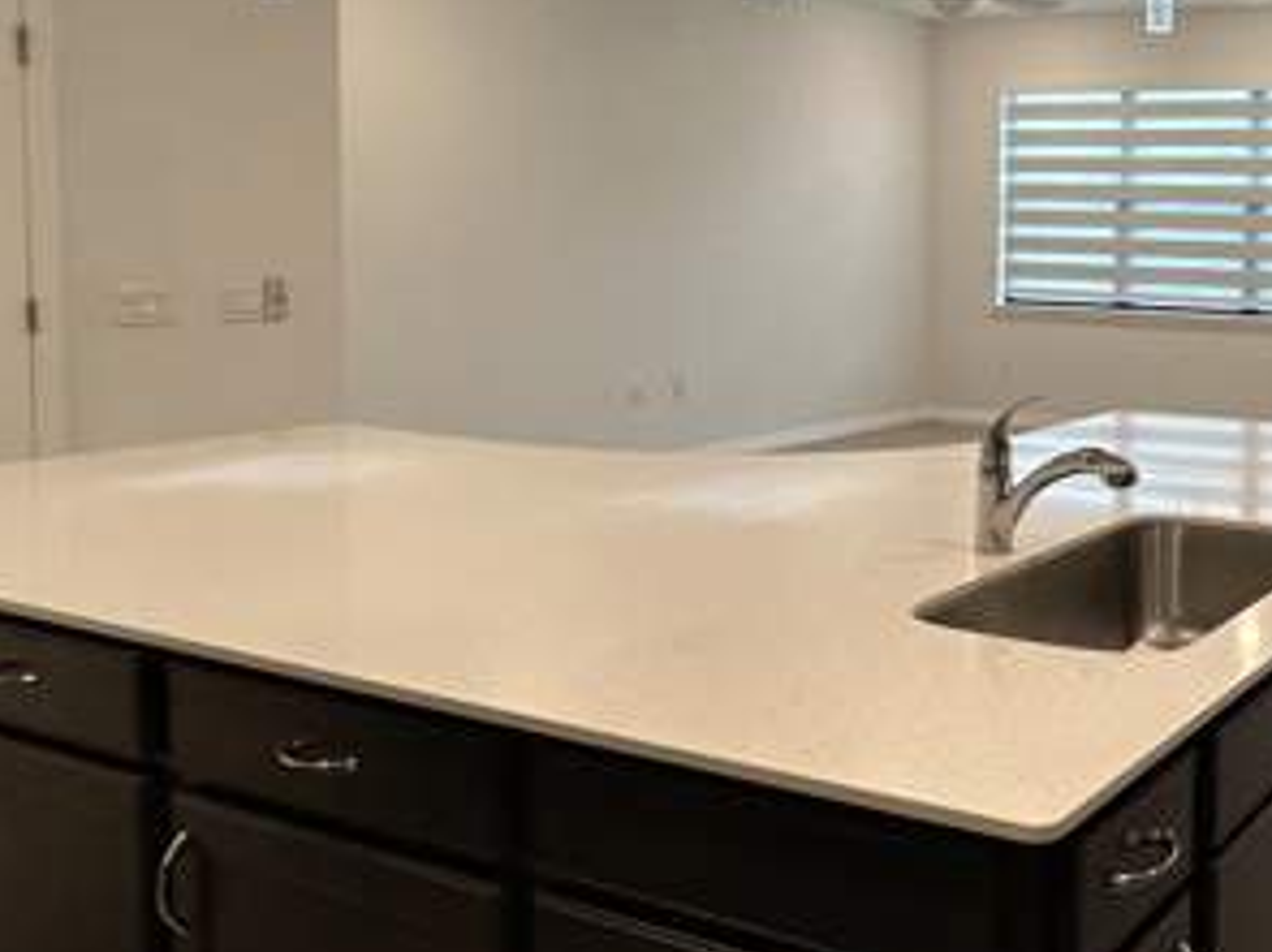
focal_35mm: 38
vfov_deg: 37.3
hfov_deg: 43.2
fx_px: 1396
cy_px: 310
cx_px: 1225
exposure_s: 1/120
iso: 200
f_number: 2.2
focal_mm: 2.22
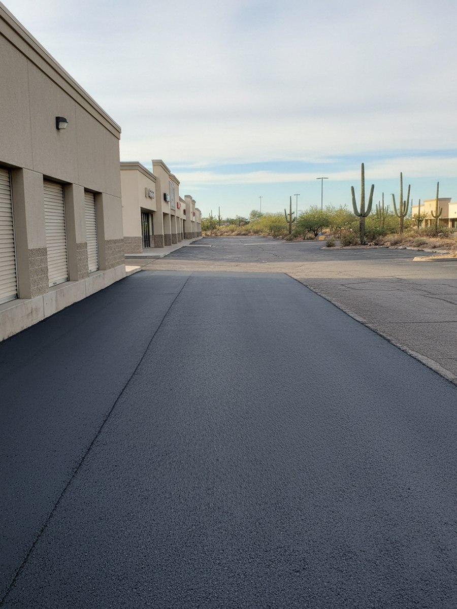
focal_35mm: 24
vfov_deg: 71.6
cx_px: 228
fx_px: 422
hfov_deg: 56.8
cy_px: 304
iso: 625
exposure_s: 1/1278
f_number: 1.78
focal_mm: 6.8
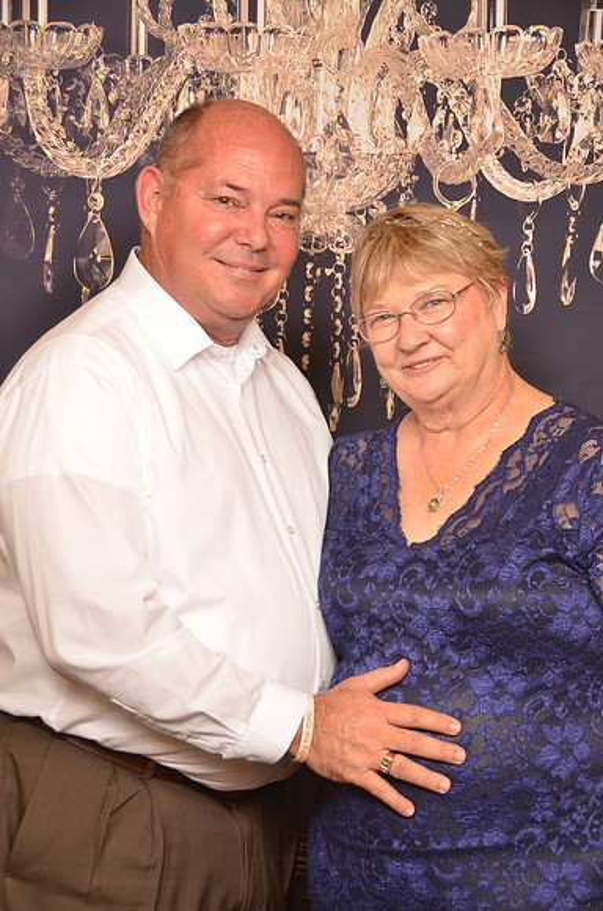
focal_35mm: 84
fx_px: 2120
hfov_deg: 16.2
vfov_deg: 24.2
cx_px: 302
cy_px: 456
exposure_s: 1/60
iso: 200
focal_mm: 56
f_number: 5.6
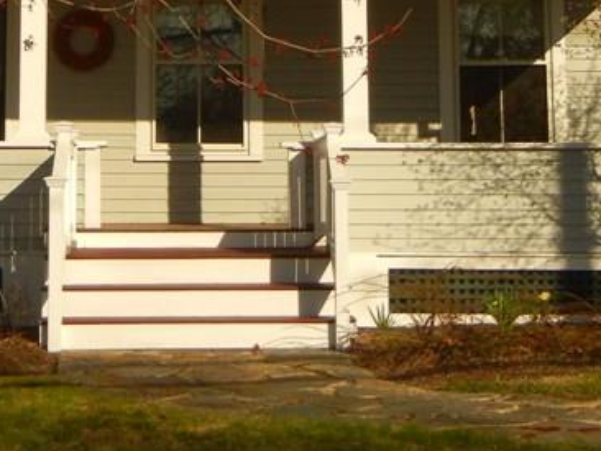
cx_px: 179
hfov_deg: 18.0
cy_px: -80
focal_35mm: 109
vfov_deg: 13.3
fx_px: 1894
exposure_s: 1/560
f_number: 7.4
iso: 160
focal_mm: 7.1
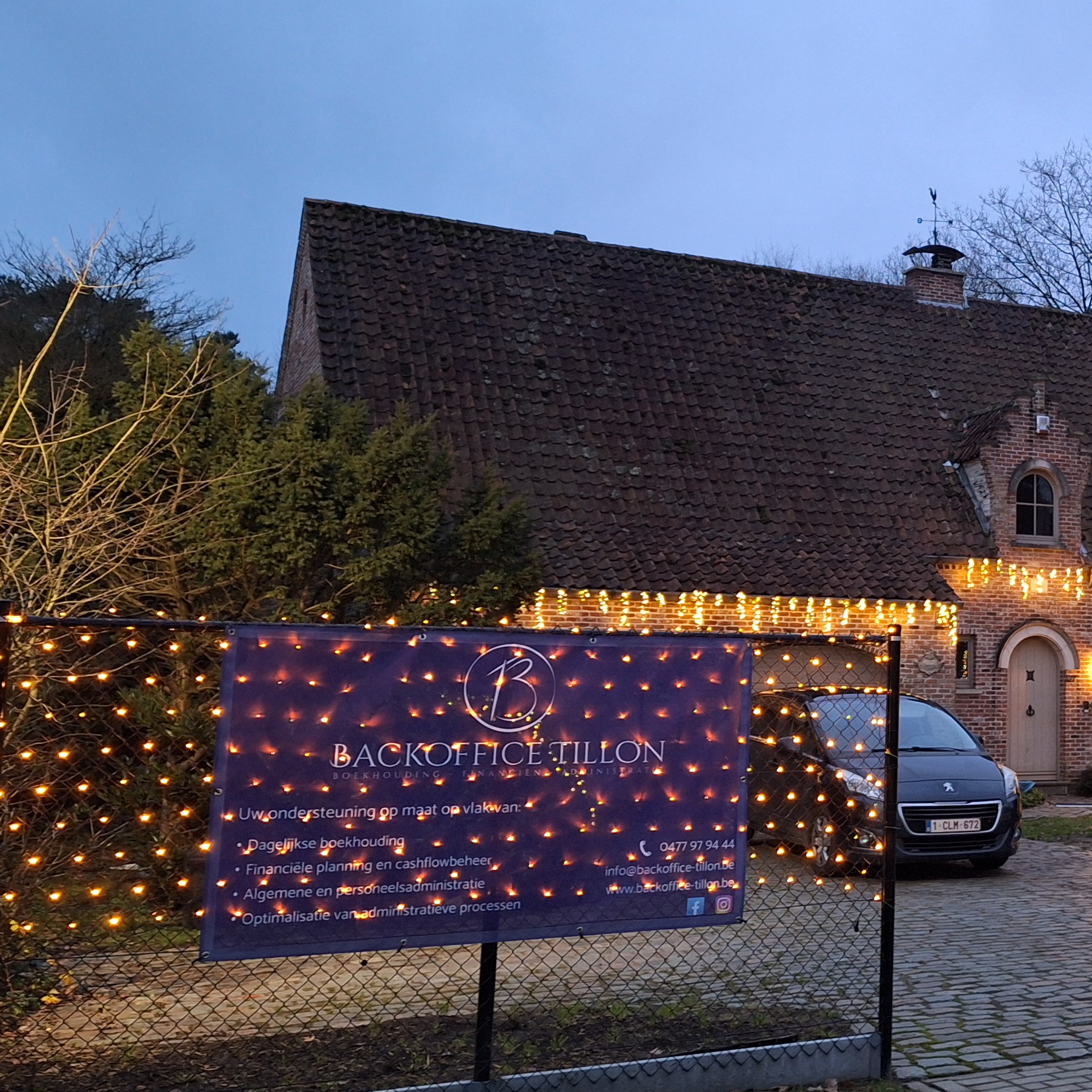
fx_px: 1642
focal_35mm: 46
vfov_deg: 36.7
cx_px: 1076
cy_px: 472
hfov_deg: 33.8
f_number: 1.8
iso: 320
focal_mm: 5.54
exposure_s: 1/25
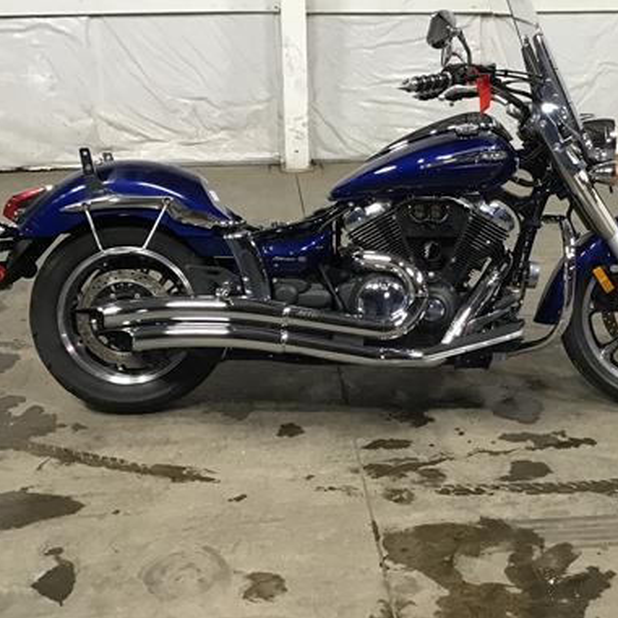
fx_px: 929
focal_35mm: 46
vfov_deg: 36.7
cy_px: 256
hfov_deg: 36.6
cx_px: 376
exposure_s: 1/30
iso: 80
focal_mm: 3.3
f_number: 2.4
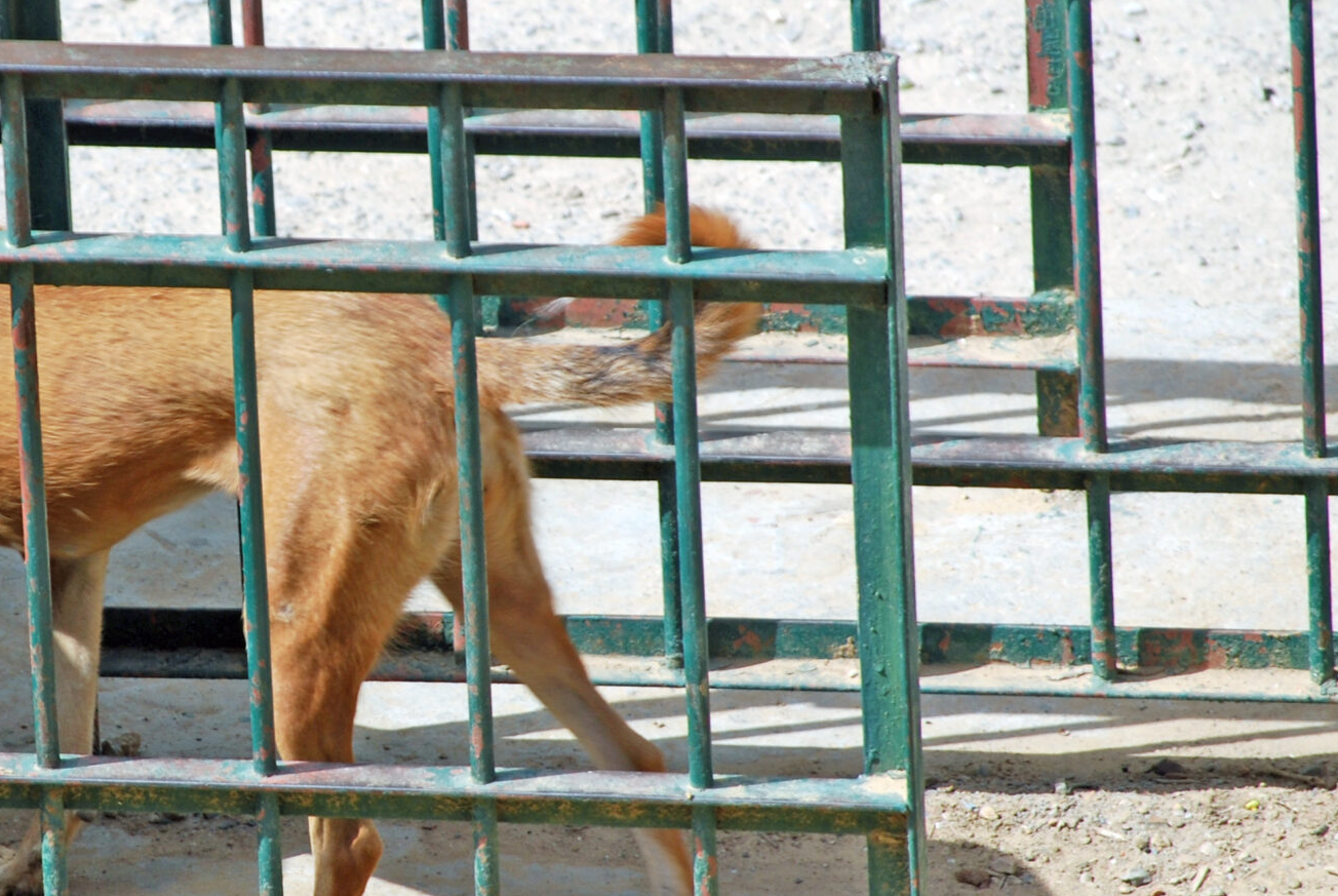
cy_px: 441
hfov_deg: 3.5
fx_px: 21918
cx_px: 152
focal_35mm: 589
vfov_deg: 2.3
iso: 100
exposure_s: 1/160
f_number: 8
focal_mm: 200
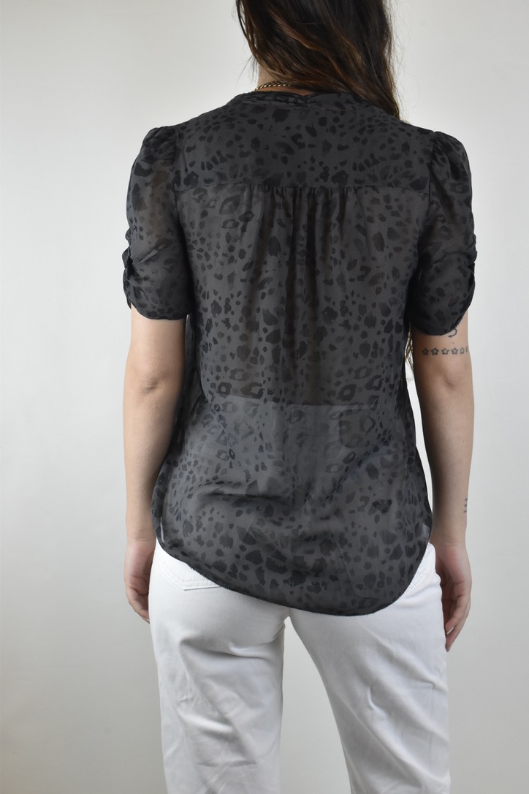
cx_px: 264
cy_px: 397
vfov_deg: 37.9
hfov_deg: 25.8
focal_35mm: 52
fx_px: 1157
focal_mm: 35
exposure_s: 1/80
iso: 1600
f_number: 16
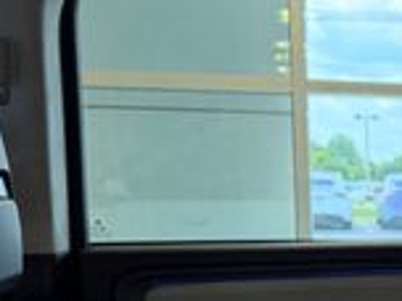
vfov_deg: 14.0
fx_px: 1173
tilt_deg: -10.3
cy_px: 401
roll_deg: -0.5
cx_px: 563
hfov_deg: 17.8
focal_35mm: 101
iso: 200
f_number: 1.78
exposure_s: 1/60
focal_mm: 6.76
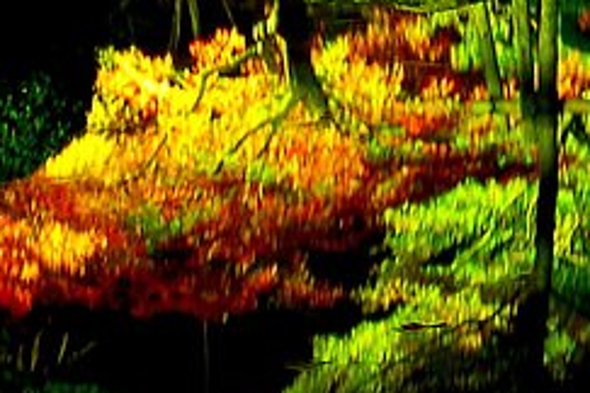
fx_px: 3310
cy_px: -318
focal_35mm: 202
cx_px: 770
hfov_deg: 10.0
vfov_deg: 6.6
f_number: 14
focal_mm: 32
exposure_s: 15
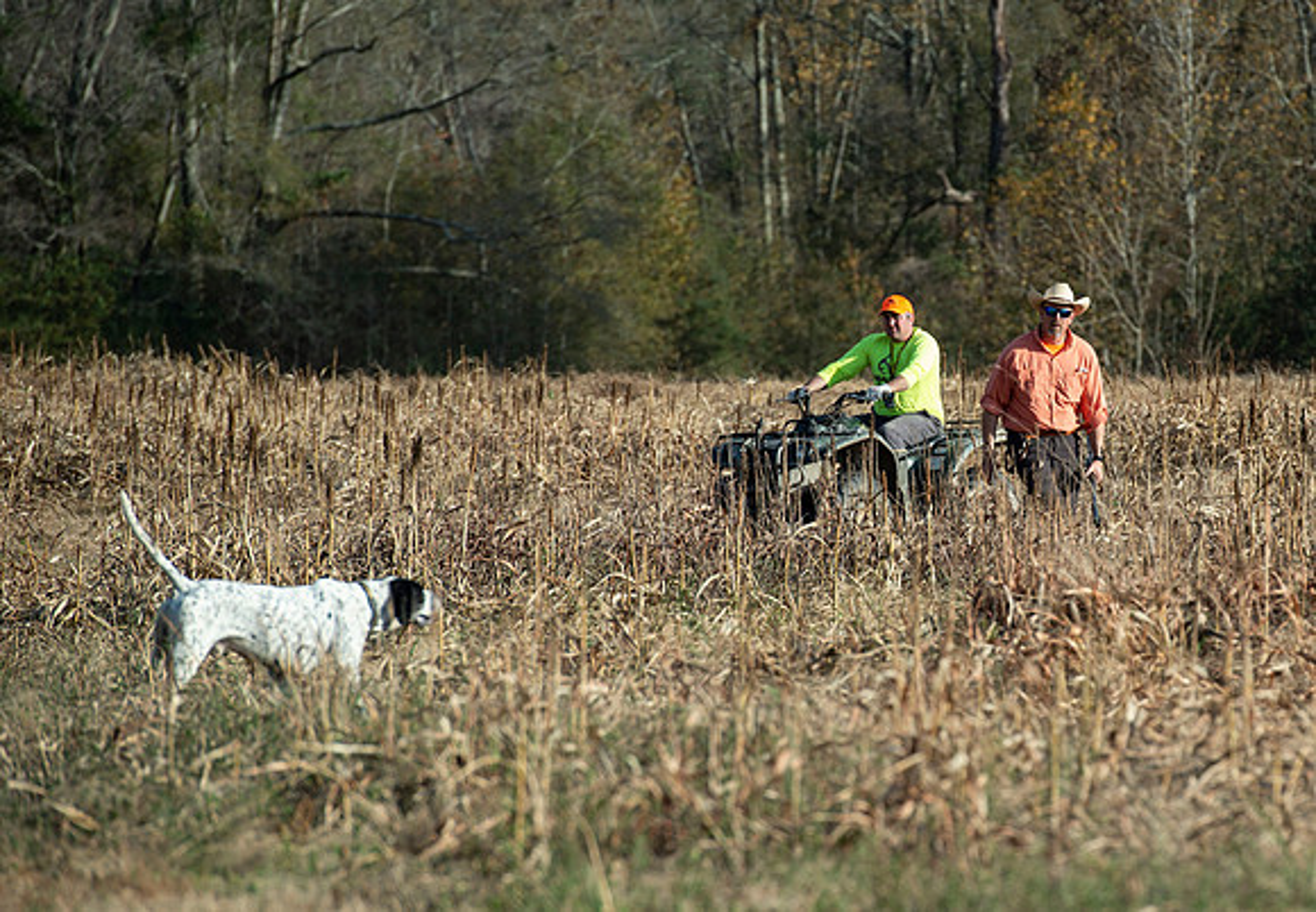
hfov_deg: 6.5
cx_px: 1030
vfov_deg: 4.5
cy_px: 435
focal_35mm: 313
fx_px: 11590
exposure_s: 1/500
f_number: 5.6
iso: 125
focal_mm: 200
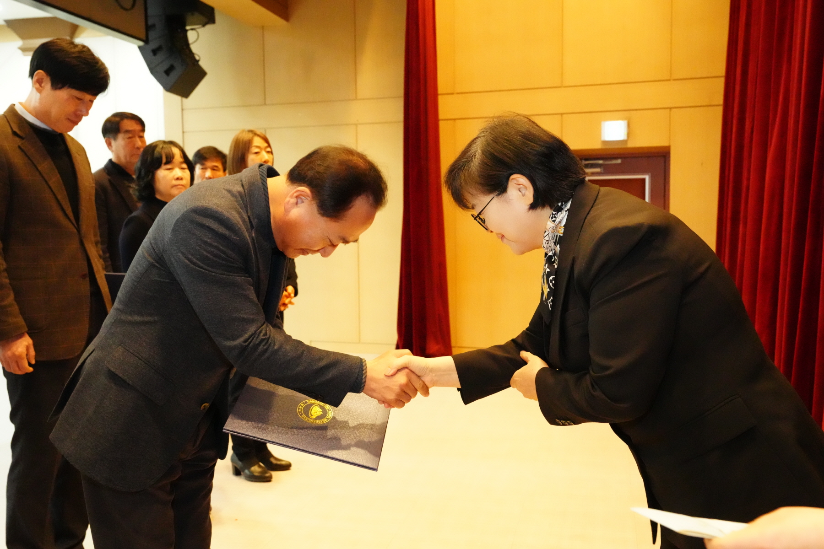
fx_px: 778
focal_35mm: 34
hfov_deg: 55.8
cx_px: 412
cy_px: 274
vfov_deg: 38.9
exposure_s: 1/160
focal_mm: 34
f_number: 5.6
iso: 20000
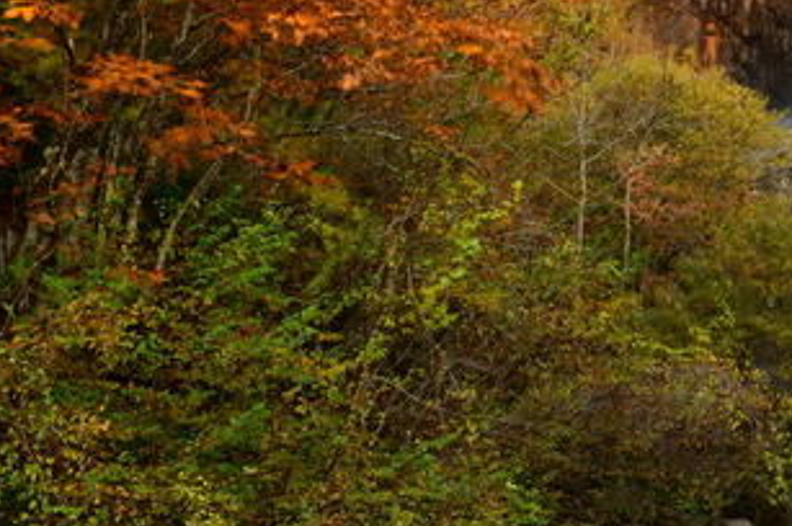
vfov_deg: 16.0
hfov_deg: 22.2
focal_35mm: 85
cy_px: 182
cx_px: 940
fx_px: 1868
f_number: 22
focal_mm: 32
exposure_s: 1/1.3
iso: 64
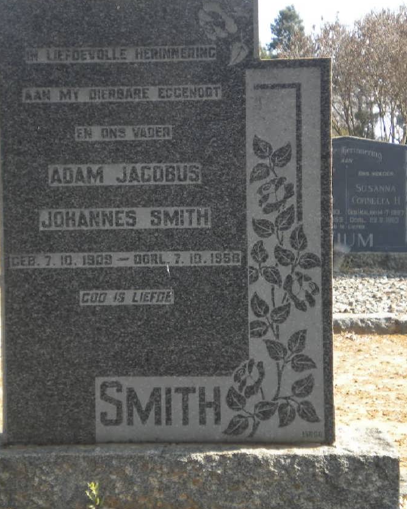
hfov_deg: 21.0
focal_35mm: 73
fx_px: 1099
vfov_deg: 26.1
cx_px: 168
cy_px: 239
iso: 80
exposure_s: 1/216
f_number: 3.9
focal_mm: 9.3
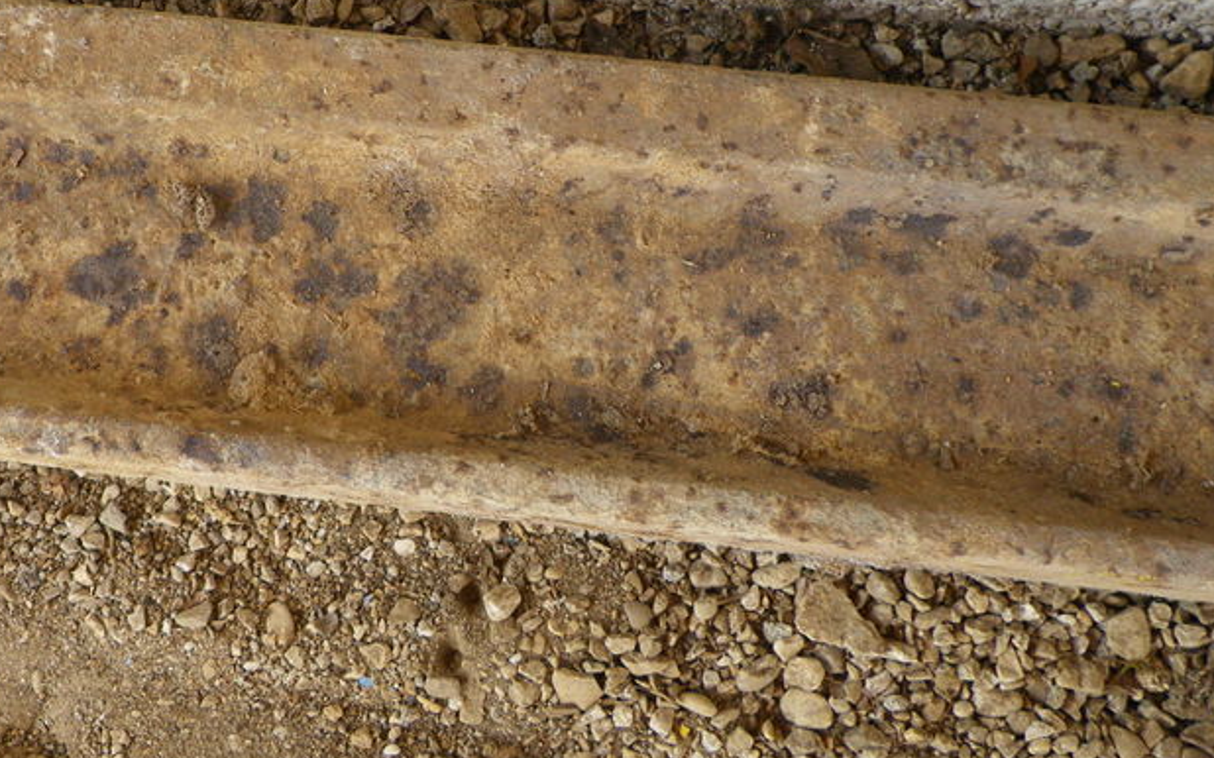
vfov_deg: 26.6
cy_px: 210
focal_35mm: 48
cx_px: 359
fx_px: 1588
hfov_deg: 41.0
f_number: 2.6
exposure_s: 1/60
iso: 80
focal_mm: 4.9
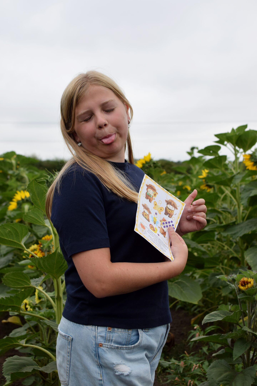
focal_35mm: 52
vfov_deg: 37.9
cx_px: 128
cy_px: 193
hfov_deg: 25.8
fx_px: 562
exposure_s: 1/1250
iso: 400
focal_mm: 35
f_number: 5
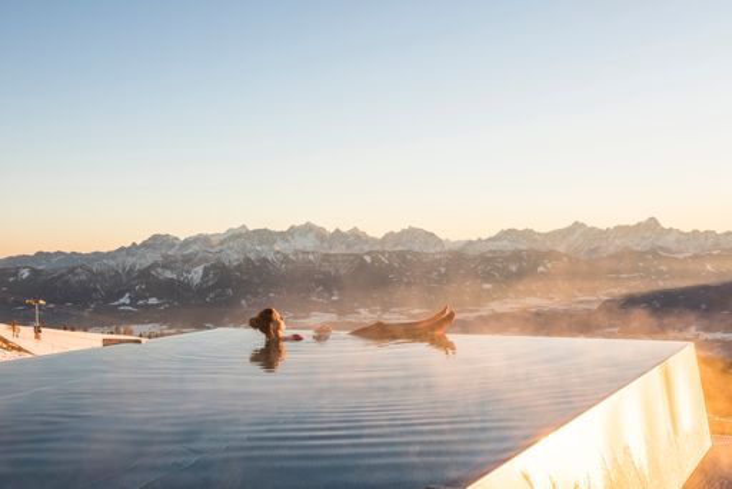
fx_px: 895
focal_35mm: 44
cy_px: 244
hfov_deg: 44.5
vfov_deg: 30.6
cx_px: 366
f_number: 11
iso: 400
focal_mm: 44
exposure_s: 1/250
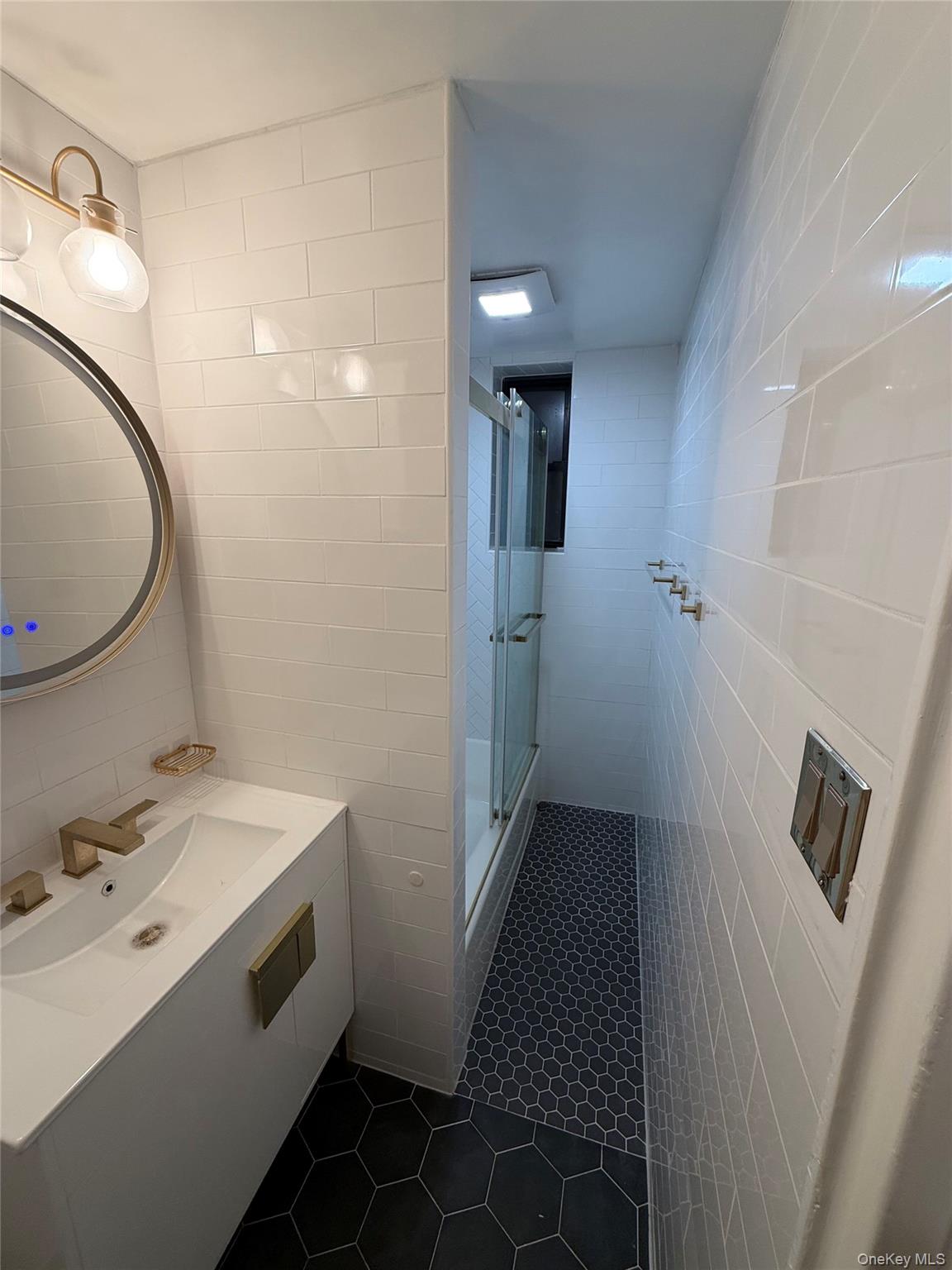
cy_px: 635
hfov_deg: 85.7
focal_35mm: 14
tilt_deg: -13.0
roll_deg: -0.8
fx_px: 513
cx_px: 476
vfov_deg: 102.1
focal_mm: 2.22
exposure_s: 1/120
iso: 125
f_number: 2.2
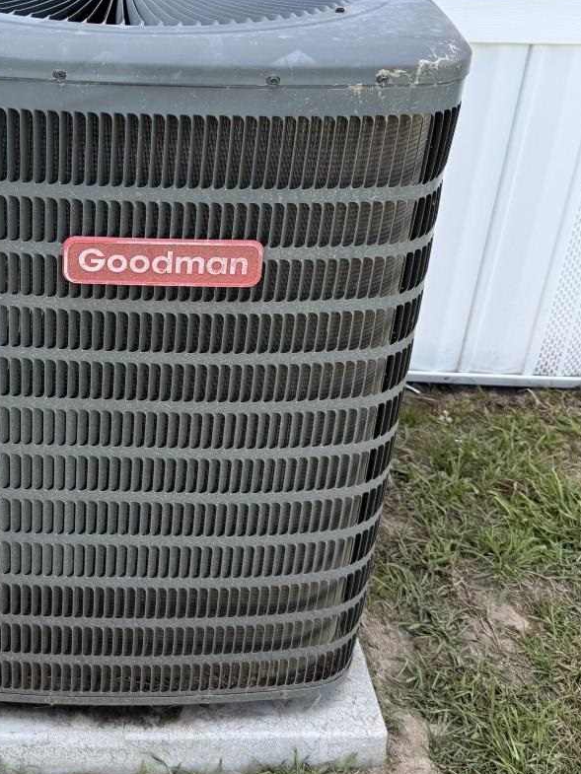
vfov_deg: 42.4
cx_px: 110
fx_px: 984
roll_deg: -1.4
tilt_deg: -30.2
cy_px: 258
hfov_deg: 32.0
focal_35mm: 44
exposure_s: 1/735
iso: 80
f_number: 1.78
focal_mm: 6.76
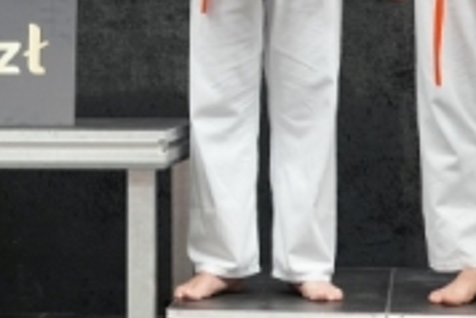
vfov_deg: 9.0
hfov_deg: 13.8
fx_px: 1958
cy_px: -220
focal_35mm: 148
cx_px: 110
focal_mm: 33
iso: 800
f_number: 4
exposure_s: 1/160
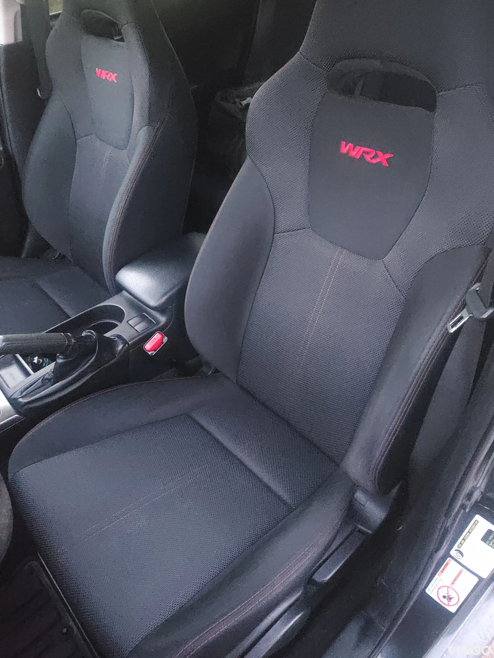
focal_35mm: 24
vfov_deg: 71.6
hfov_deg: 56.9
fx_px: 456
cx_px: 247
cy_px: 329
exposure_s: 1/14.3
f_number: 1.8
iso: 5317
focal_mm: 4.68
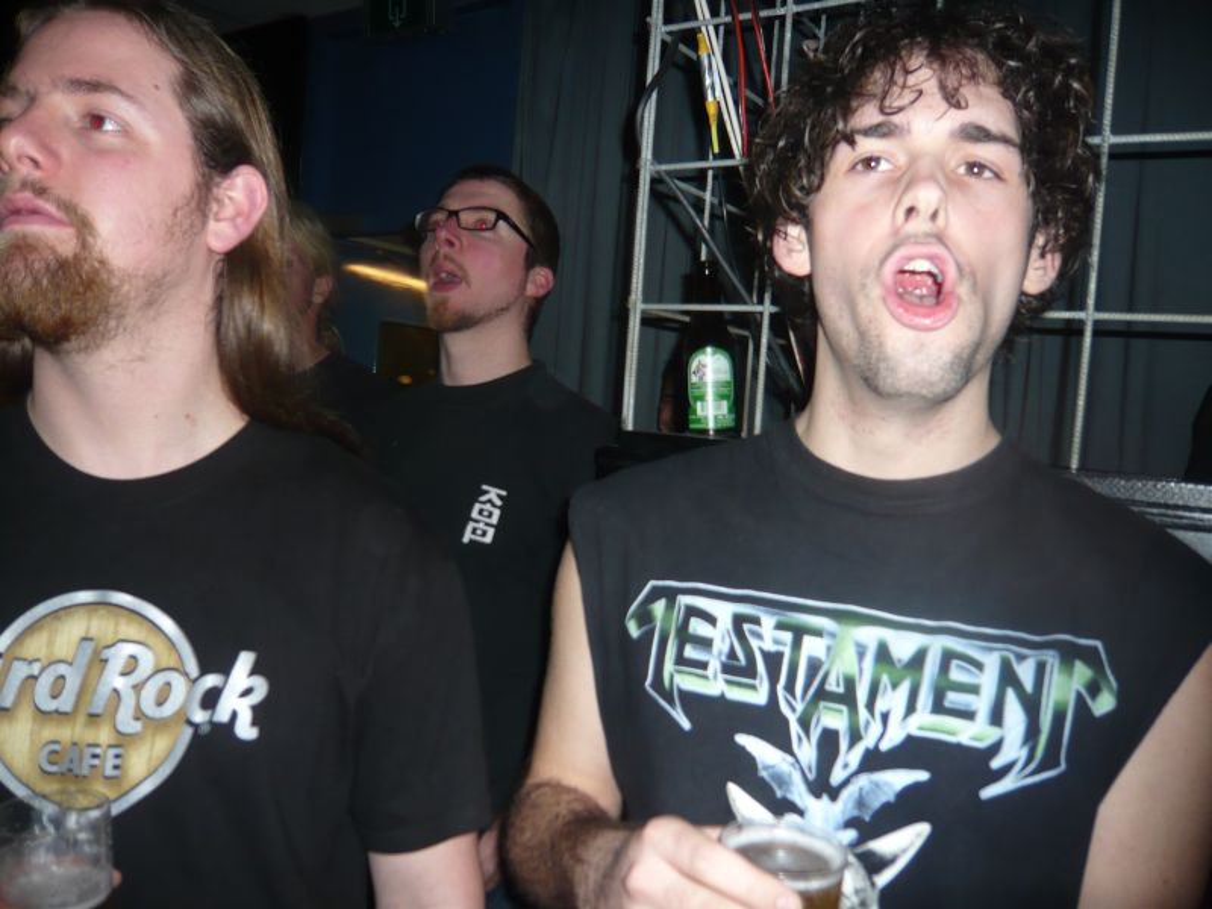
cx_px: 606
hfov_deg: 63.4
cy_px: 454
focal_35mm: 28
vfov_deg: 49.7
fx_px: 980
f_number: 2.8
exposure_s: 1/30
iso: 100
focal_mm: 4.6
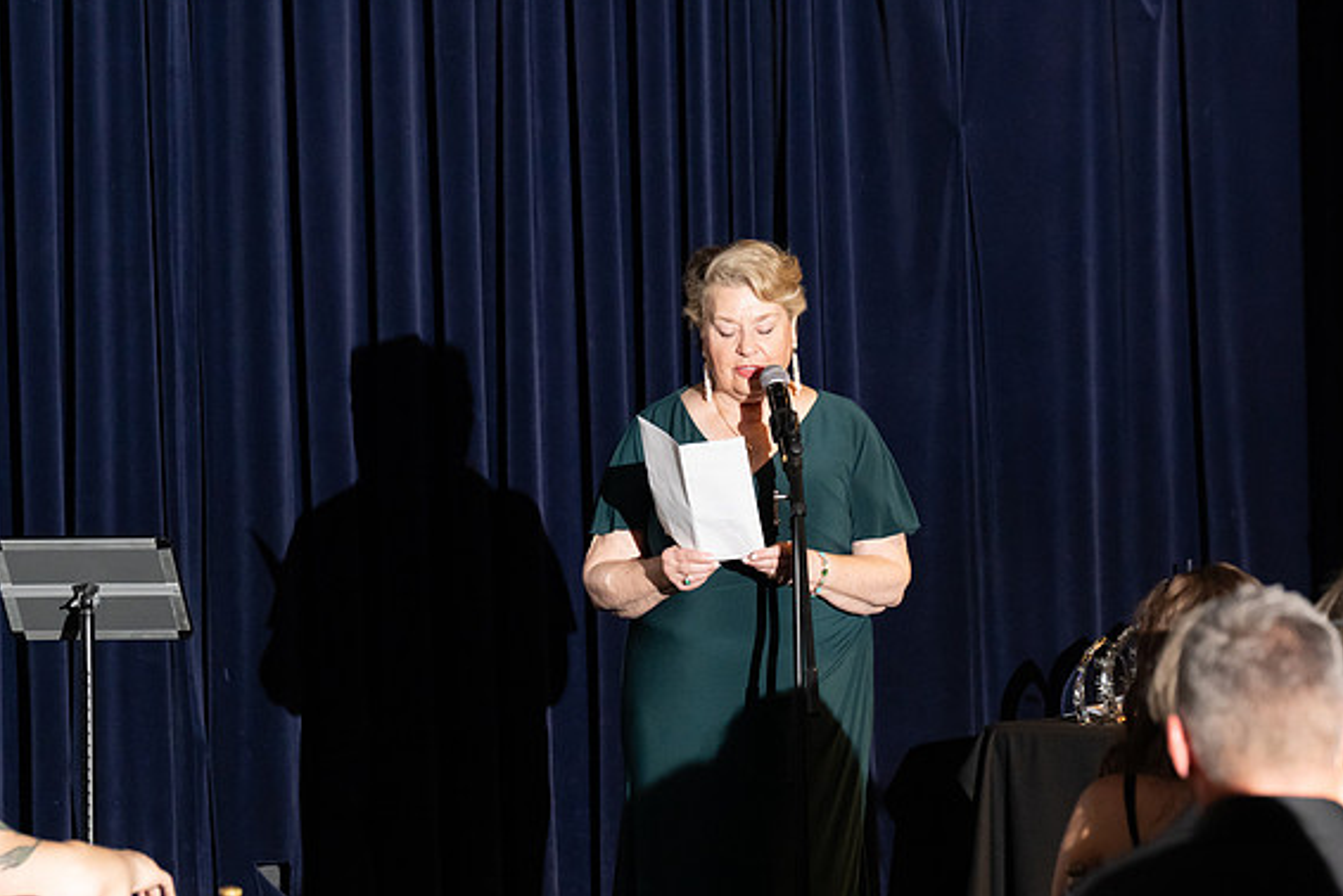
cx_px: 667
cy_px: 443
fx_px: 6457
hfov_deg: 11.9
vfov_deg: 7.9
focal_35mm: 173
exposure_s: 1/200
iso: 2500
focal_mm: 113
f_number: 4.5
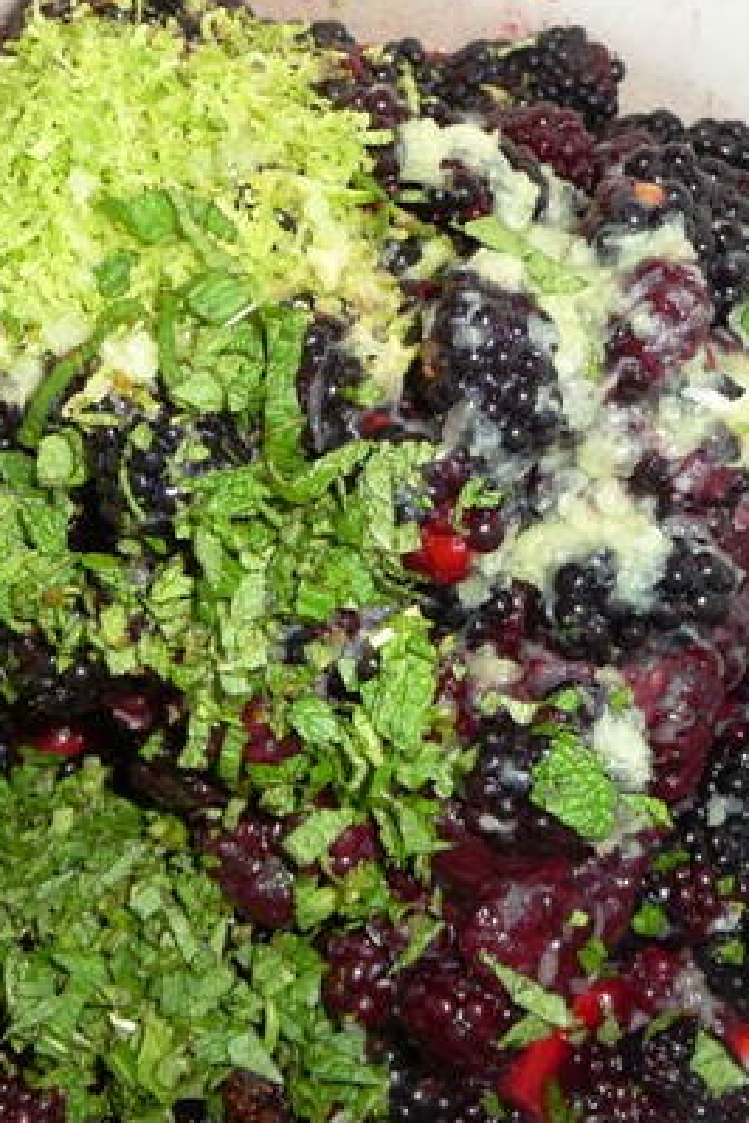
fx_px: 1560
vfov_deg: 39.6
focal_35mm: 50
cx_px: 273
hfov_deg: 26.9
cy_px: 524
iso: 100
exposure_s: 1/30
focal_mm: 5
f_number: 3.4
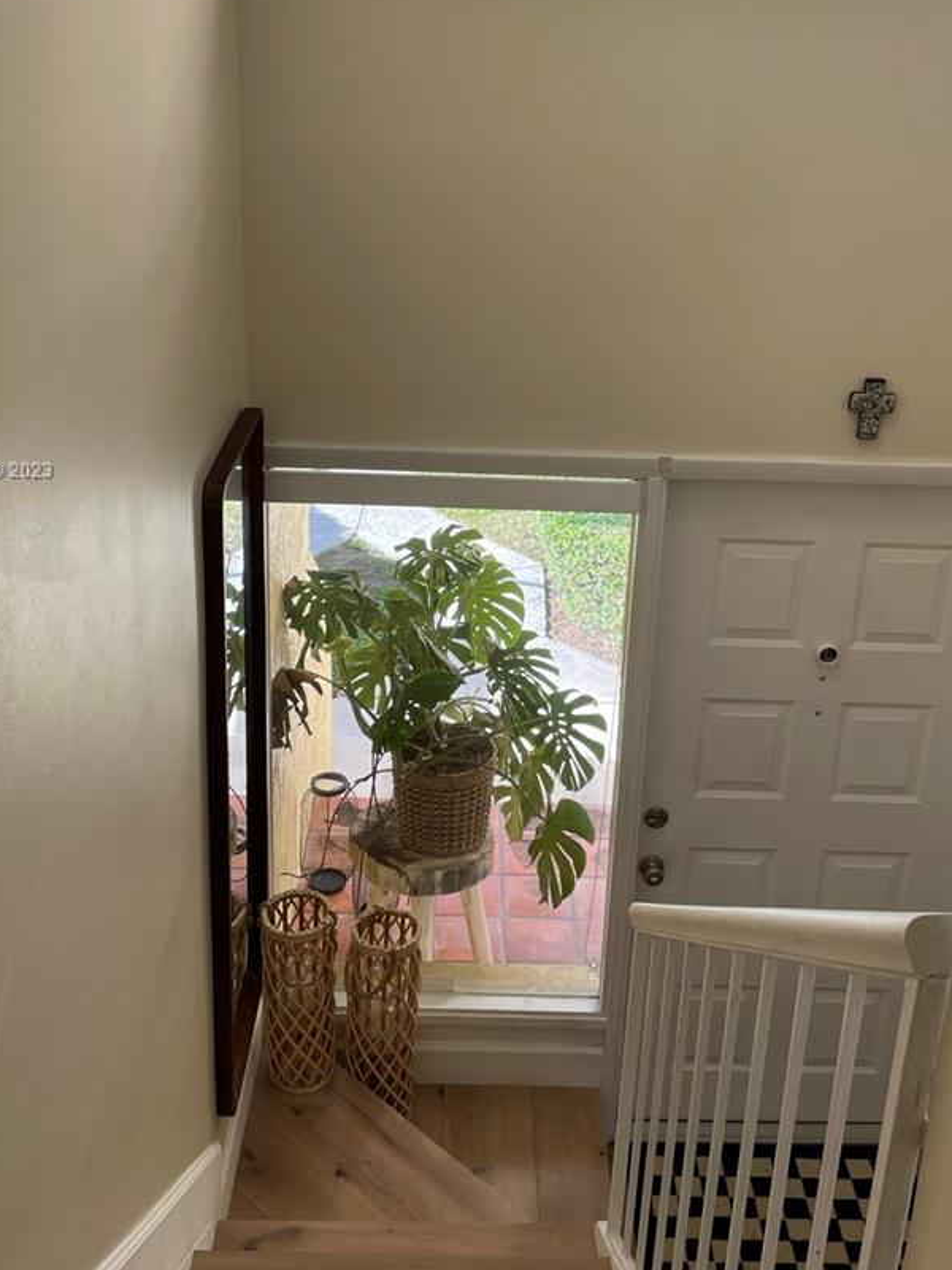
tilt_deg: -20.5
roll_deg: -2.1
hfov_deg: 36.8
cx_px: 476
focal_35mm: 39
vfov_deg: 47.4
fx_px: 1430
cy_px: 471
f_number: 1.6
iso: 32
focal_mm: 4.2
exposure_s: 1/231
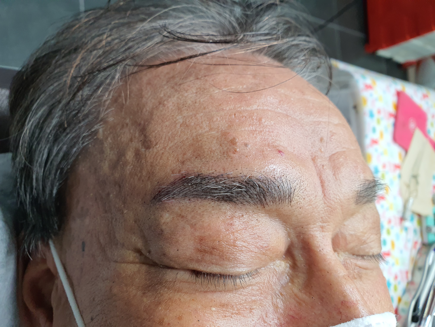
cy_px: 164
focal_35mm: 26
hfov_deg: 67.3
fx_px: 327
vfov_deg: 53.1
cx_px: 218
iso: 125
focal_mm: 4.3
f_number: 2.4
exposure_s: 1/120
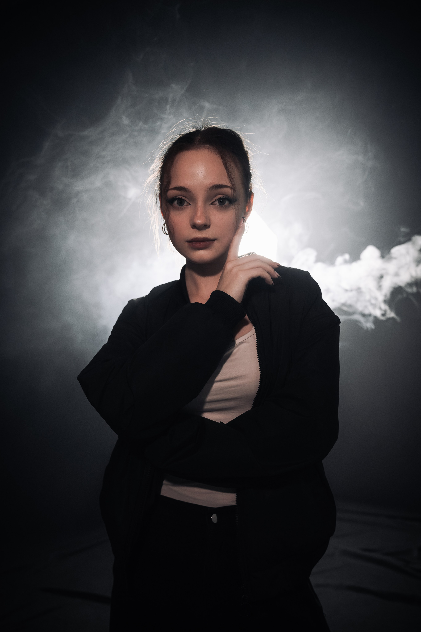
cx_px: 210
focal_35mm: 28
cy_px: 316
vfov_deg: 65.5
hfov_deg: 46.4
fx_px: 491
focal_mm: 28
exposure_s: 1/160
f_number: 3.5
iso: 2500
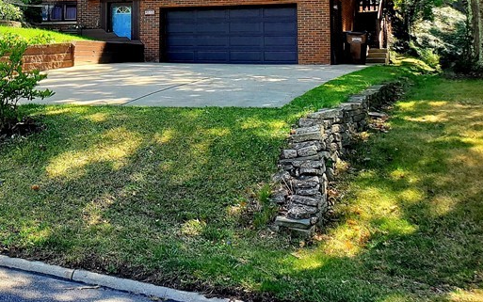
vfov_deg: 22.7
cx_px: 12
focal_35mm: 55
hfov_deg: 34.0
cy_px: 1
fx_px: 724
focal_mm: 4.3
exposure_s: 1/312
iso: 50
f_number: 2.4
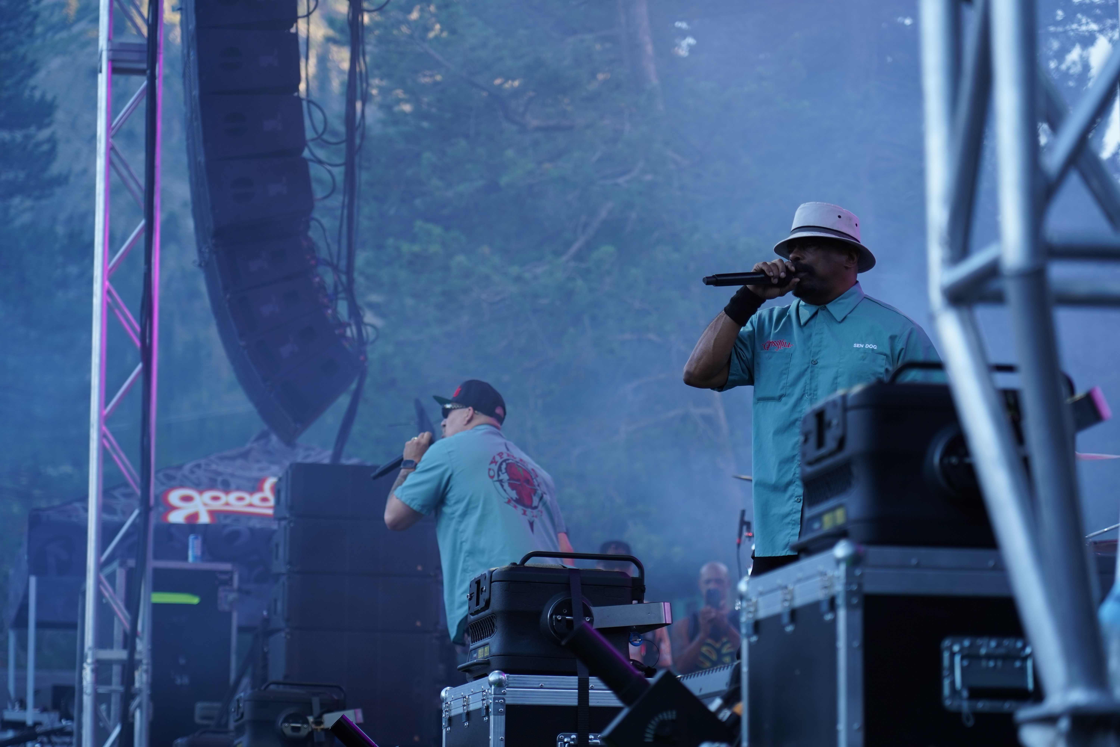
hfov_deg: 19.5
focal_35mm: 105
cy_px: 374
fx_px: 3266
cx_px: 560
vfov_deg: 13.0
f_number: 4
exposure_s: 1/160
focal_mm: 105
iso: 250
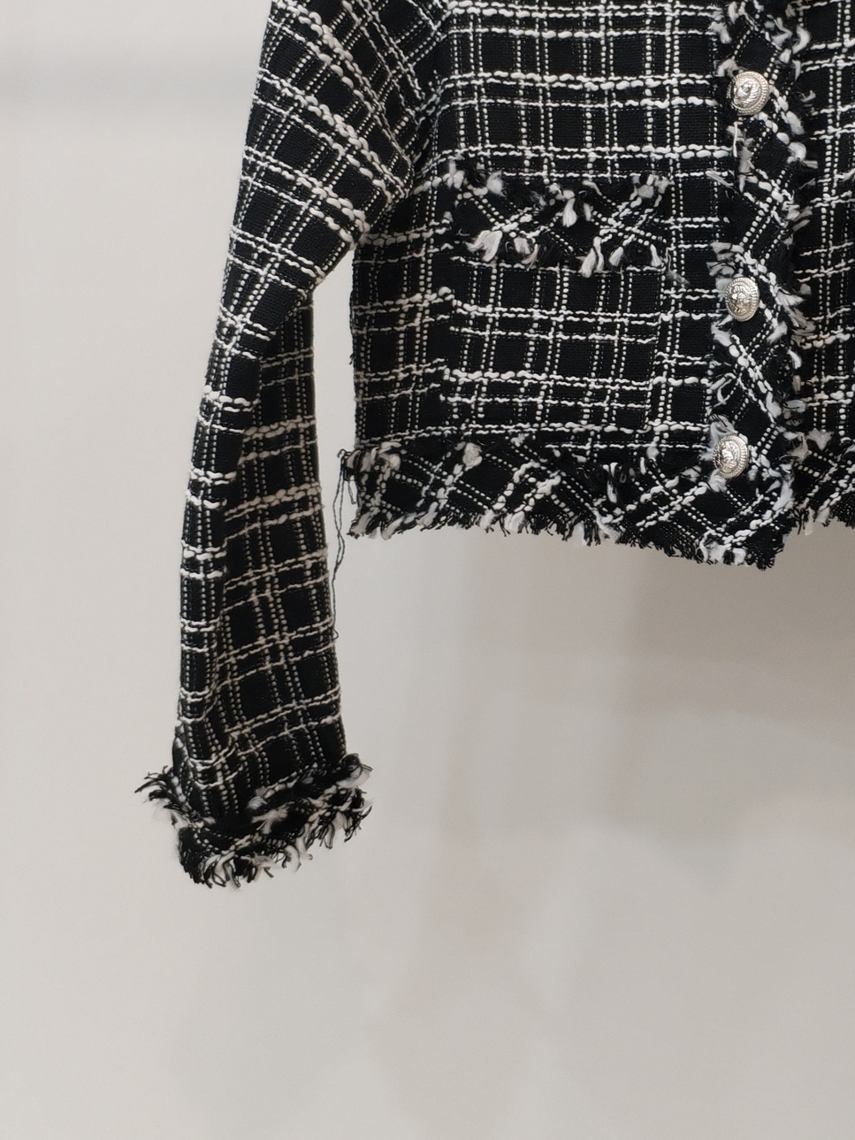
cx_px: 742
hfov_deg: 26.3
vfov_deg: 35.1
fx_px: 1778
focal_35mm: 54
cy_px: 353
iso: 389
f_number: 1.8
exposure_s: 1/60
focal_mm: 4.75
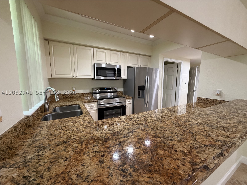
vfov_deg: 85.7
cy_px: 92
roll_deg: -0.3
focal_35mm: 14
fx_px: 100
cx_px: 124
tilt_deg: -7.2
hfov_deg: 102.1
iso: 320
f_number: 2.2
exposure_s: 1/60
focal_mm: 2.22
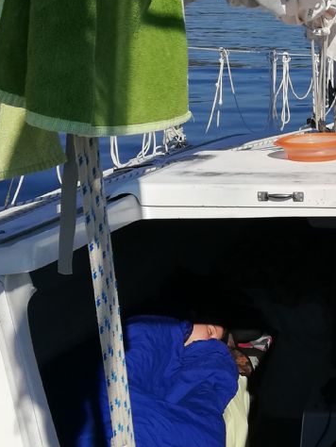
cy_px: 108
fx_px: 1060
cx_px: 439
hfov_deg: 16.9
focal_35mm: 82
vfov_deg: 23.6
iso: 50
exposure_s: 1/1698
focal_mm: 3.81
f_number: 2.2
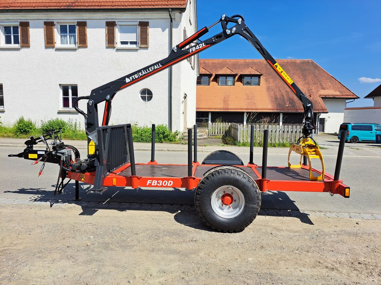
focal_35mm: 24
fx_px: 264
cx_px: 190
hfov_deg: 71.6
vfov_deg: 56.8
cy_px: 142
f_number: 1.8
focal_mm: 5.23
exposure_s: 1/1792
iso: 50
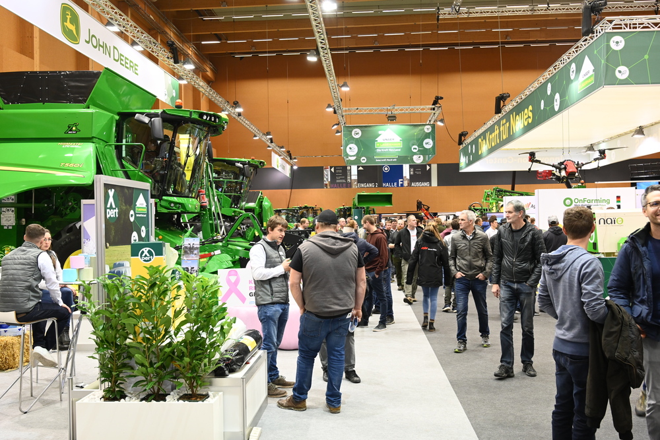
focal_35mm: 33
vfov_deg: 39.9
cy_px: 220
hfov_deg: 57.2
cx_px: 330
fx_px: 605
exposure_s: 1/40
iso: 1600
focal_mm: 33
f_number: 5.6
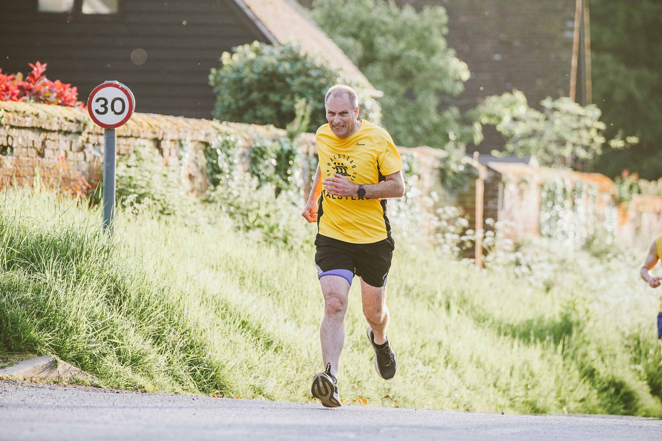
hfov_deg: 6.9
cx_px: 331
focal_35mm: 300
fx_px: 5517
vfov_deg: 4.6
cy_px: 220
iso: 500
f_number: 3.5
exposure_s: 1/1250
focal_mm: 200
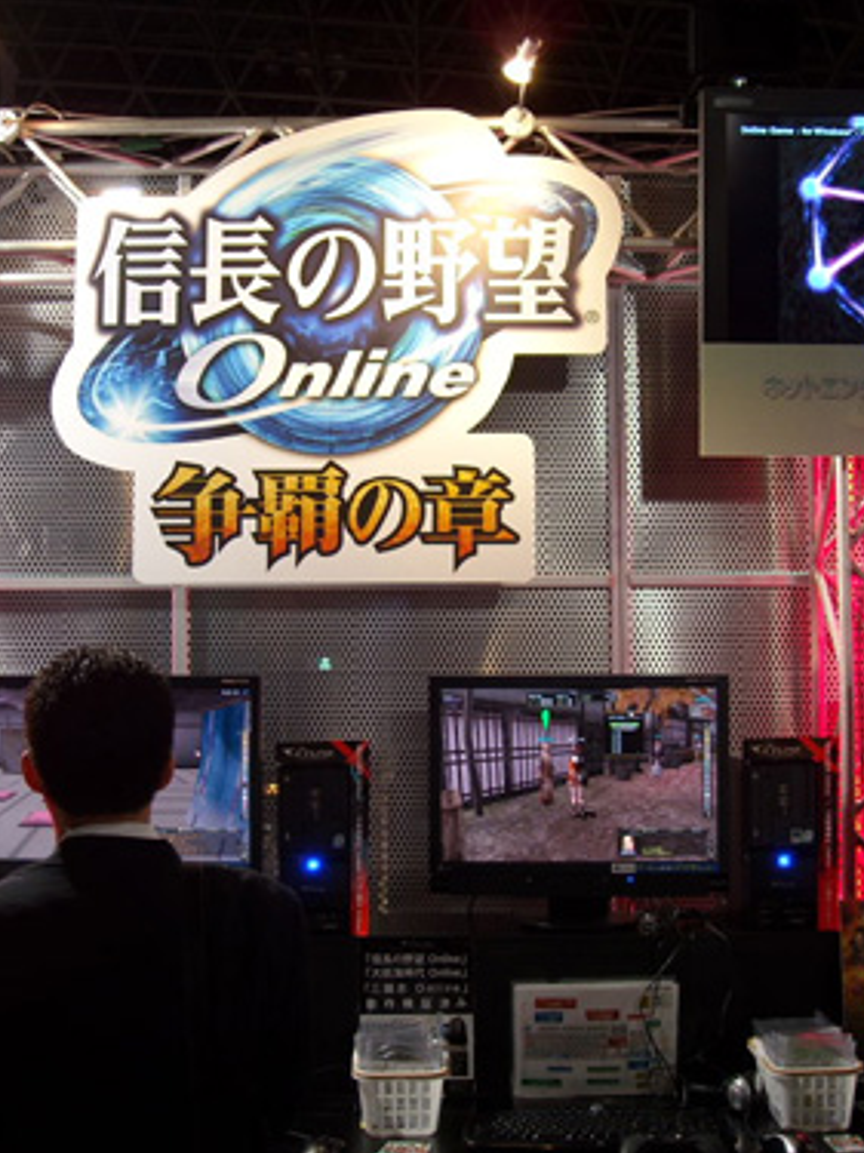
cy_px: 578
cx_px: 452
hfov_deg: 30.9
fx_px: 1565
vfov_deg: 40.4
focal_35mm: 47
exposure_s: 1/12
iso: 64
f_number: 2.8
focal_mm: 5.7
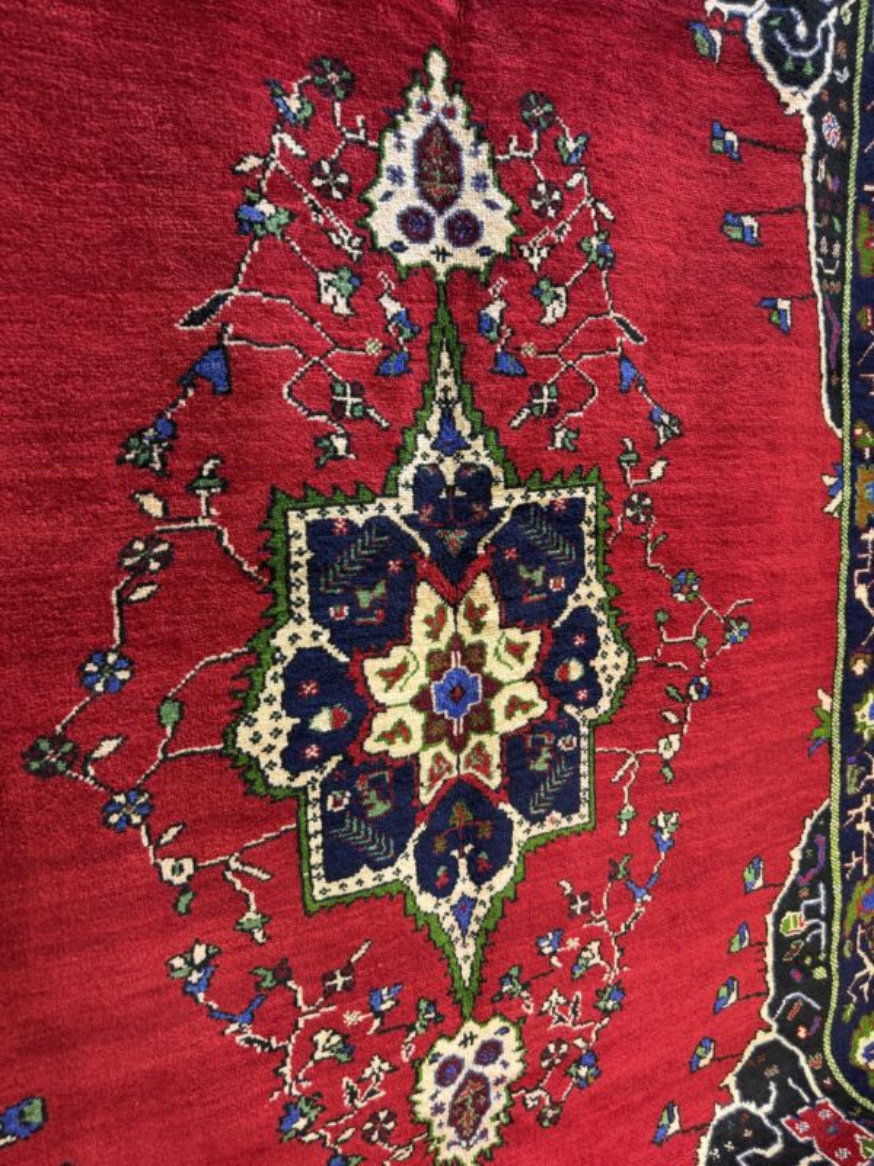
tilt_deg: -7.1
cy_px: 583
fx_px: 808
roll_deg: -1.7
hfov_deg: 56.8
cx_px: 437
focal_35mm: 24
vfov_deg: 71.6
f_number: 1.78
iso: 200
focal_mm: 6.76
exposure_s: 1/100
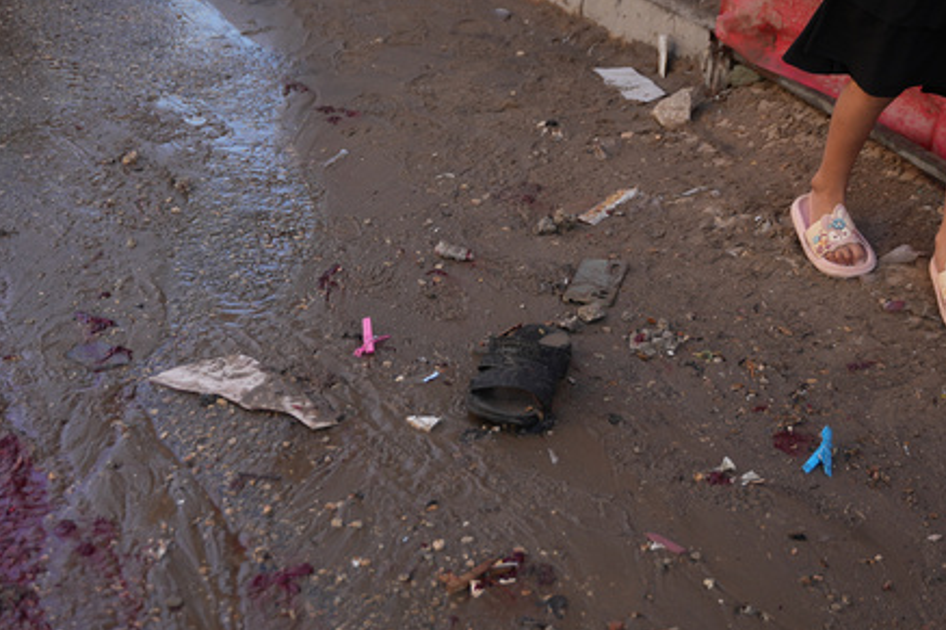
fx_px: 2154
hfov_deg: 24.7
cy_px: 106
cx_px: 344
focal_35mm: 82
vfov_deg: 16.5
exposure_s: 1/800
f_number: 2.8
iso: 125
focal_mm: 35
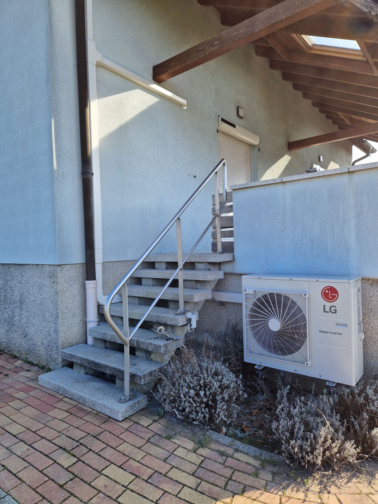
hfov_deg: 58.9
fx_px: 335
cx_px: 189
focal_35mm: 23
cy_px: 252
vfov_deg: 73.9
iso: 50
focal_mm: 5.4
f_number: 1.8
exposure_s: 1/438
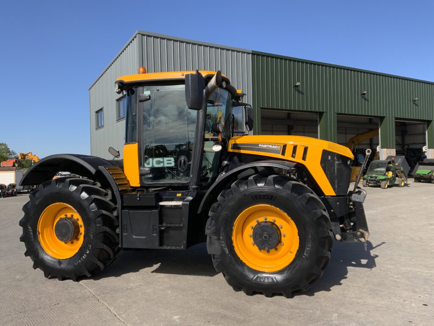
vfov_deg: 48.2
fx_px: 364
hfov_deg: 61.7
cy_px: 163
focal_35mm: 29
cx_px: 217
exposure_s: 1/1490
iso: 16
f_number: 1.8
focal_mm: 3
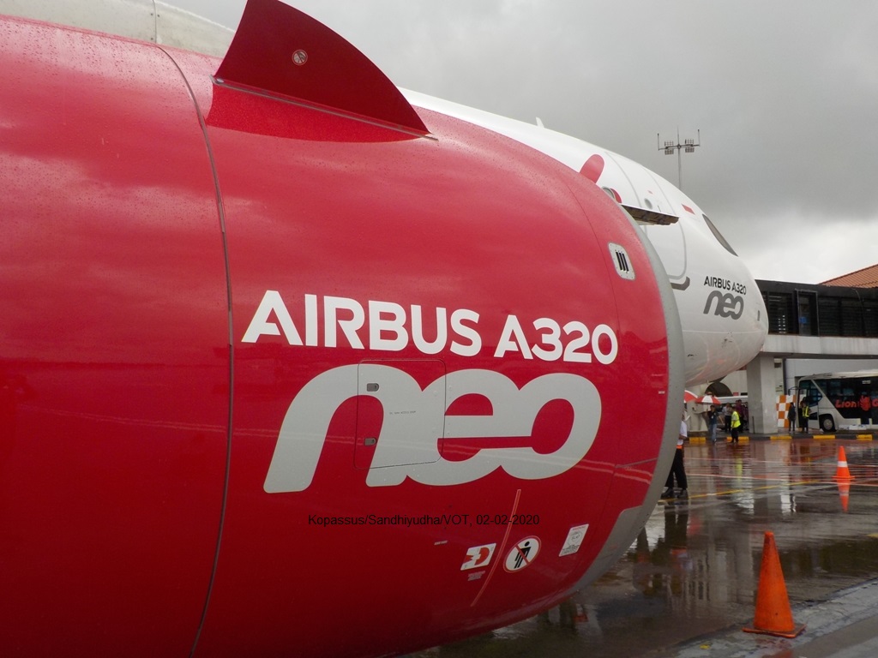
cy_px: 329
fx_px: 761
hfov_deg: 60.0
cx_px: 439
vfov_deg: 46.8
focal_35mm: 30
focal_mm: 4.1
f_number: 3.3
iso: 125
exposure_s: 1/800
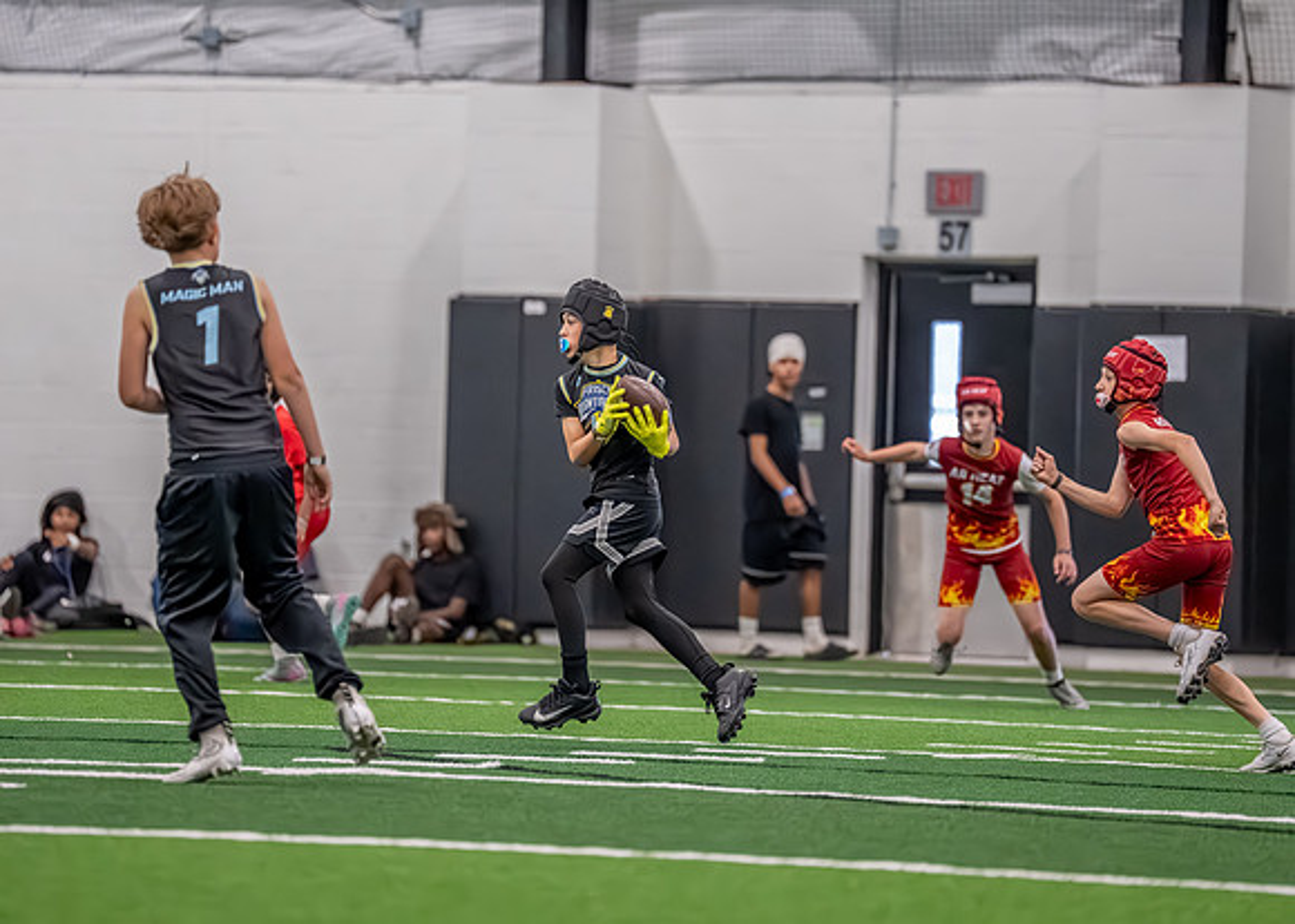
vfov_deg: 5.7
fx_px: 9214
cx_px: 648
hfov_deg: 8.0
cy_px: 381
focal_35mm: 251
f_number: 2.8
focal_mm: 200
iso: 6400
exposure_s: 1/1000
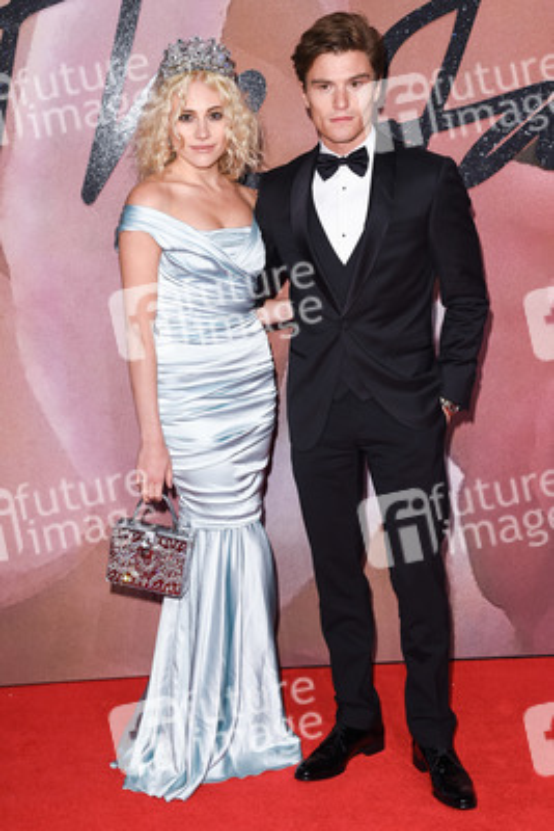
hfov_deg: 26.0
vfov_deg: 38.2
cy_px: 416
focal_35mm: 52
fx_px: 1199
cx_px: 277
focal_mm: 52
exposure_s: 1/250
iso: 640
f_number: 5.6
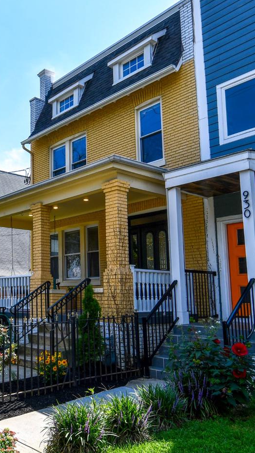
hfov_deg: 35.8
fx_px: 348
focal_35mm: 29
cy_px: 230
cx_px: -7
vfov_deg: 66.1
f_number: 8
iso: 100
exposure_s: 1/250
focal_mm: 12
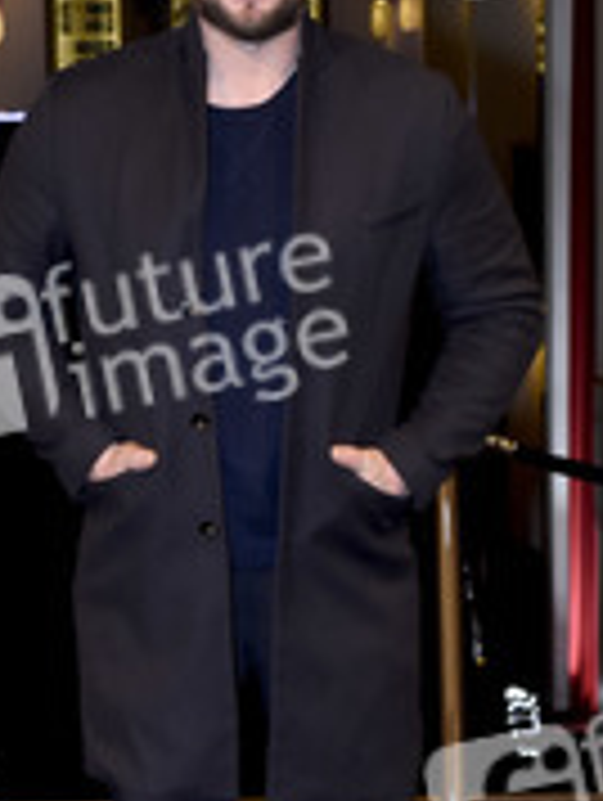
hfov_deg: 13.5
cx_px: 248
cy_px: 567
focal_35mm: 110
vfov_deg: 17.8
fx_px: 2549
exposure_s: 1/80
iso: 800
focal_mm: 34
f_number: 6.3
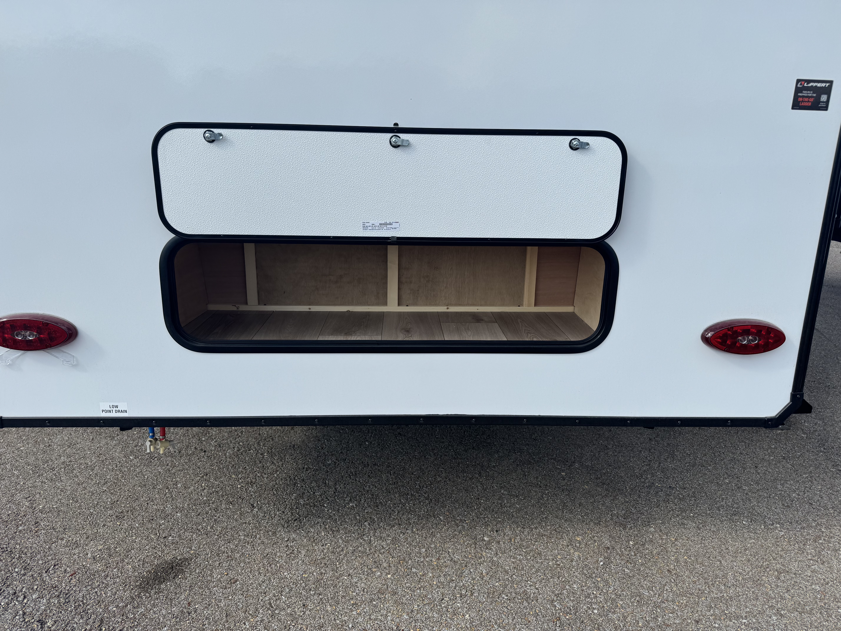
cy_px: 316
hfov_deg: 71.6
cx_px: 420
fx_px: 583
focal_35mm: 24
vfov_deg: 56.8
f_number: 1.78
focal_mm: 6.76
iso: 80
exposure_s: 1/3247
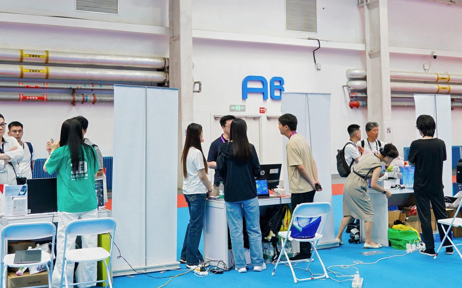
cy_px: 107
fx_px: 567
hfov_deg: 44.3
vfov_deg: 28.5
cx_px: 250
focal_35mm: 45
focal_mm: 24
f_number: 4
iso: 1600
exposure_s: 1/125
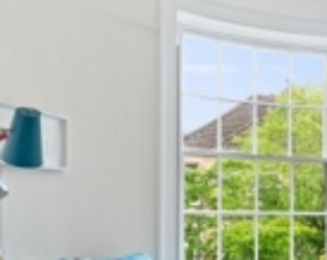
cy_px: 206
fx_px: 647
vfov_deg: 22.4
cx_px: 434
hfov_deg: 24.5
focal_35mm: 67
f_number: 7.1
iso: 320
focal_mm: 16
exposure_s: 1/3
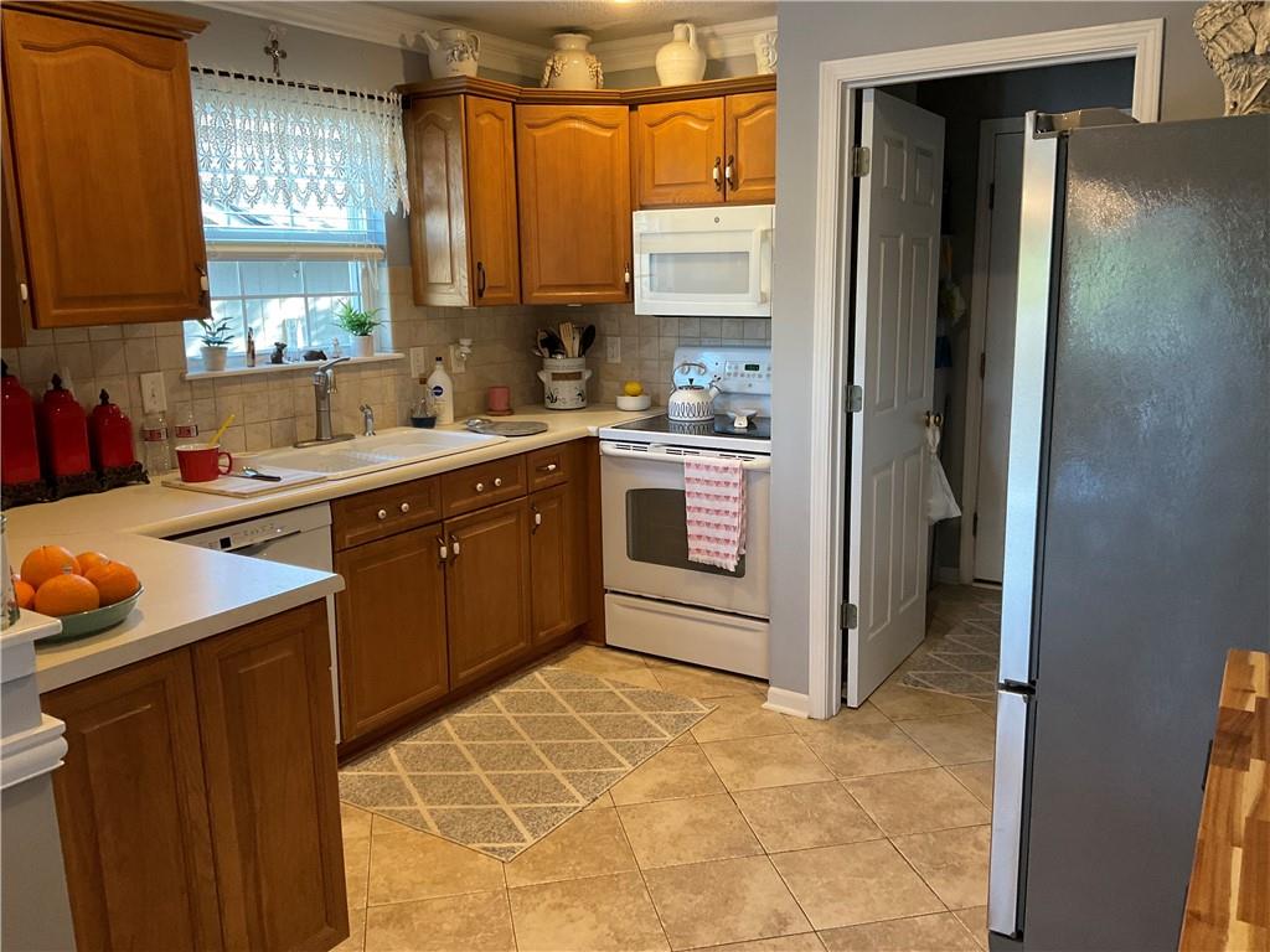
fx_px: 1064
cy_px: 476
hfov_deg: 61.7
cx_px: 635
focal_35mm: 29
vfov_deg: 48.2
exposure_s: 1/60
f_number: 1.8
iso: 100
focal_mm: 3
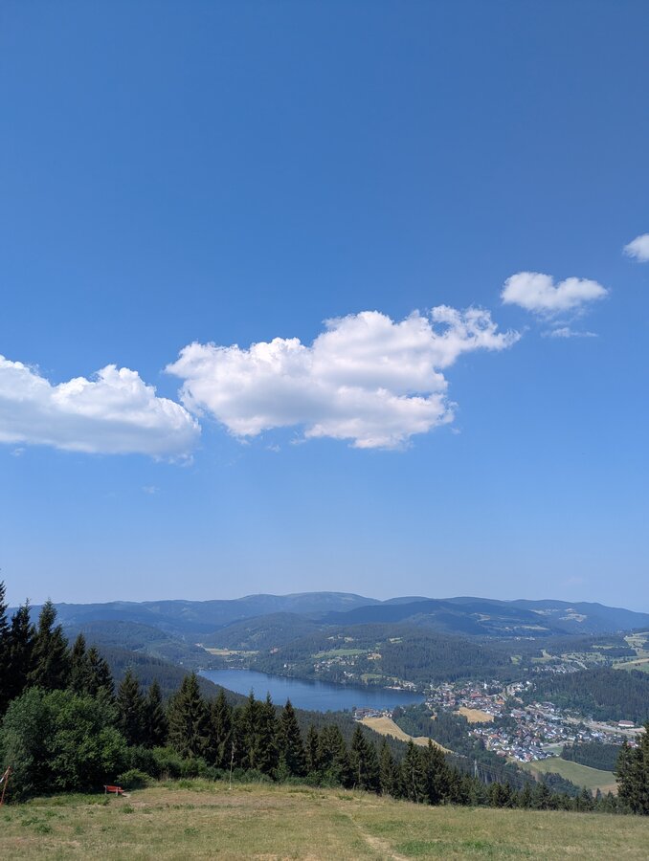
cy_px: 430
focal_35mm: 24
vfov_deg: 71.5
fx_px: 598
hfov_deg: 57.0
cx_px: 324
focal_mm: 6.81
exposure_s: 1/2571
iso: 44
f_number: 1.85
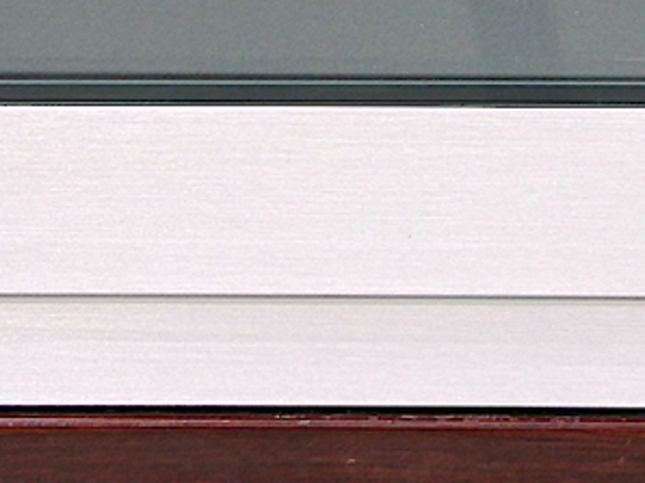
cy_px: -160
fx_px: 9607
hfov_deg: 3.8
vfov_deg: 2.9
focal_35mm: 516
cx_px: -143
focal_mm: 28.7
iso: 200
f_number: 5.5
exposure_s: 1/2
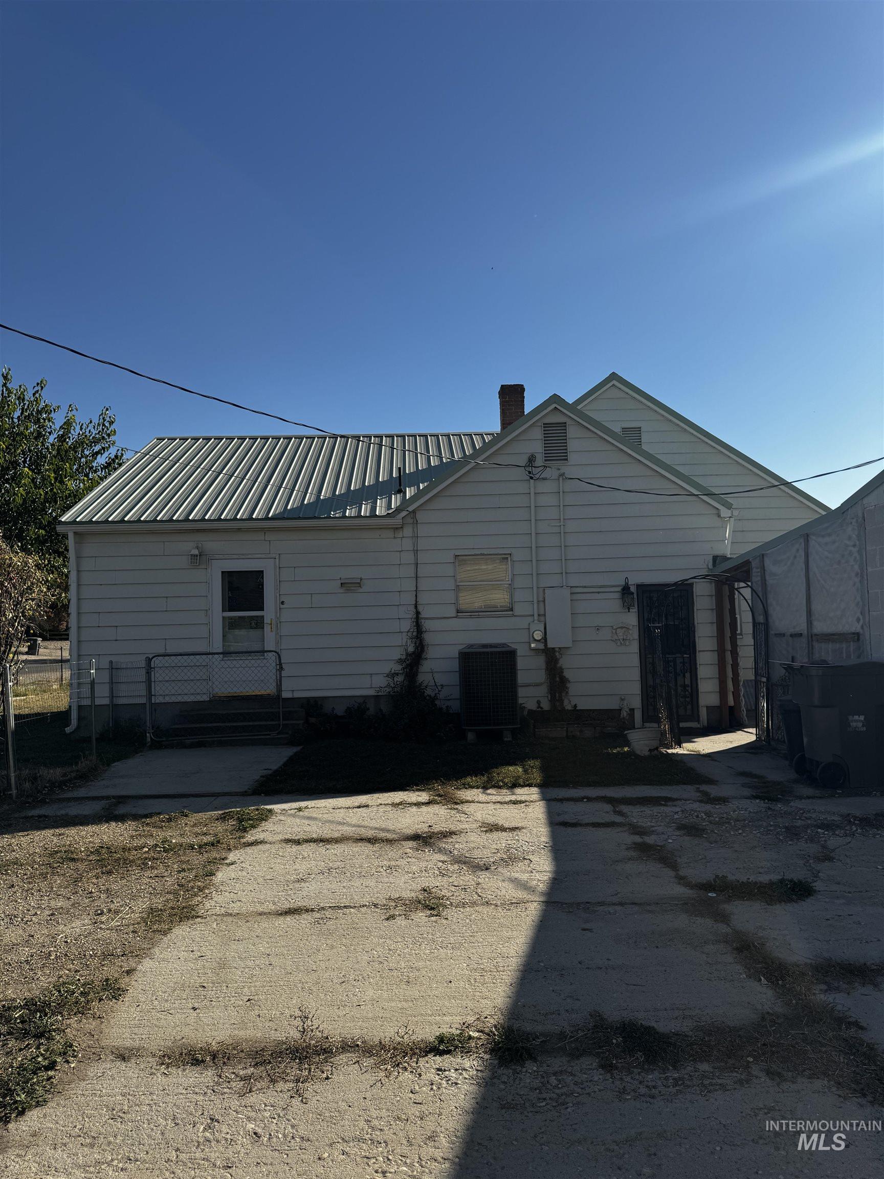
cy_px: 590
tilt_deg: +3.7
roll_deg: +2.3
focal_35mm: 24
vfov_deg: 71.6
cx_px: 442
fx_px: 817
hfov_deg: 56.8
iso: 80
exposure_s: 1/5814
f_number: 1.78
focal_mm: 6.76
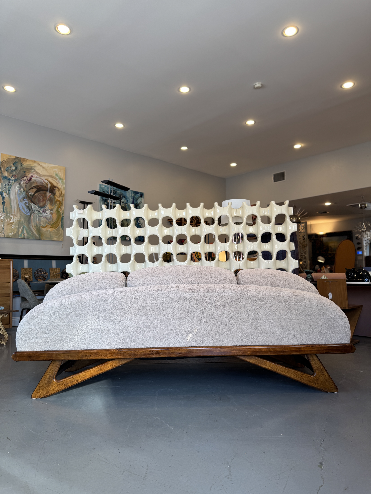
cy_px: 247
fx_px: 343
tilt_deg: +3.6
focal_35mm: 24
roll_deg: +1.1
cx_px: 186
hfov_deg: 56.8
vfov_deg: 71.6
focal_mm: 6.76
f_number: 1.78
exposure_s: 1/120
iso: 80
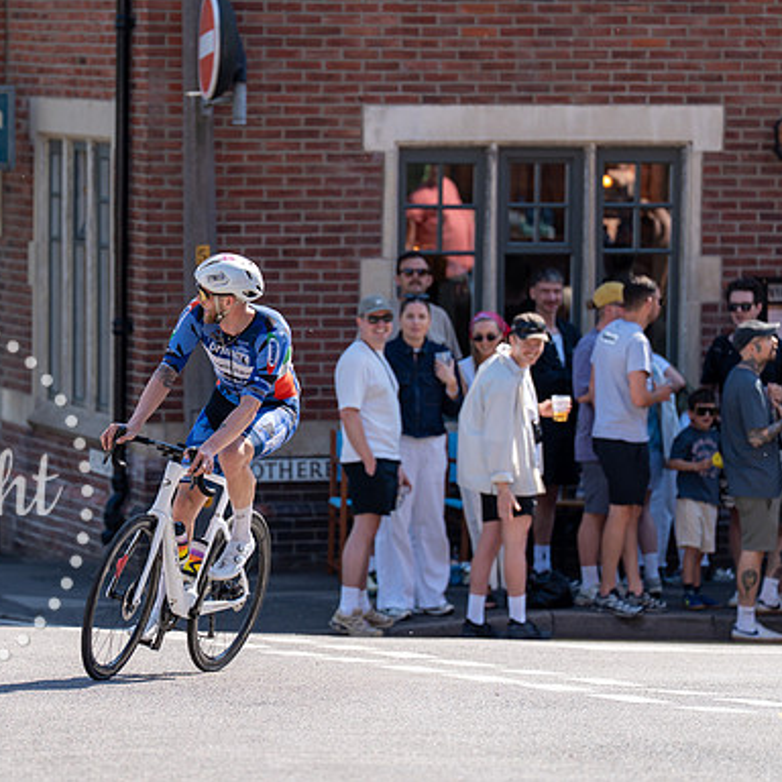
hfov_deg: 6.8
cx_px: 218
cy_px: 390
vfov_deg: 6.8
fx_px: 6569
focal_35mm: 257
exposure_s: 1/1000
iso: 250
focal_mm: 200
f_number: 3.5
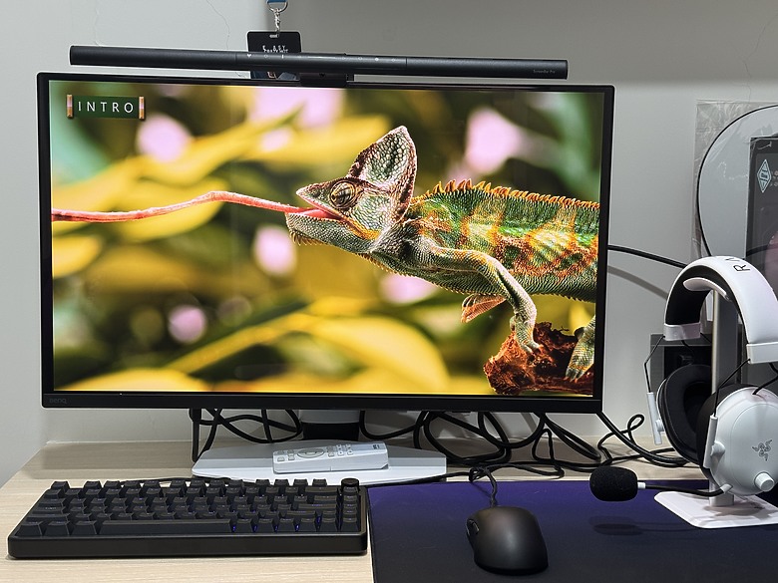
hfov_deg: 39.7
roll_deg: +0.3
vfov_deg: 30.3
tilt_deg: -7.5
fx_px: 1079
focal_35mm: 48
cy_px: 292
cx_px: 389
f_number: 1.78
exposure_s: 1/60
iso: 64
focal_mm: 6.76
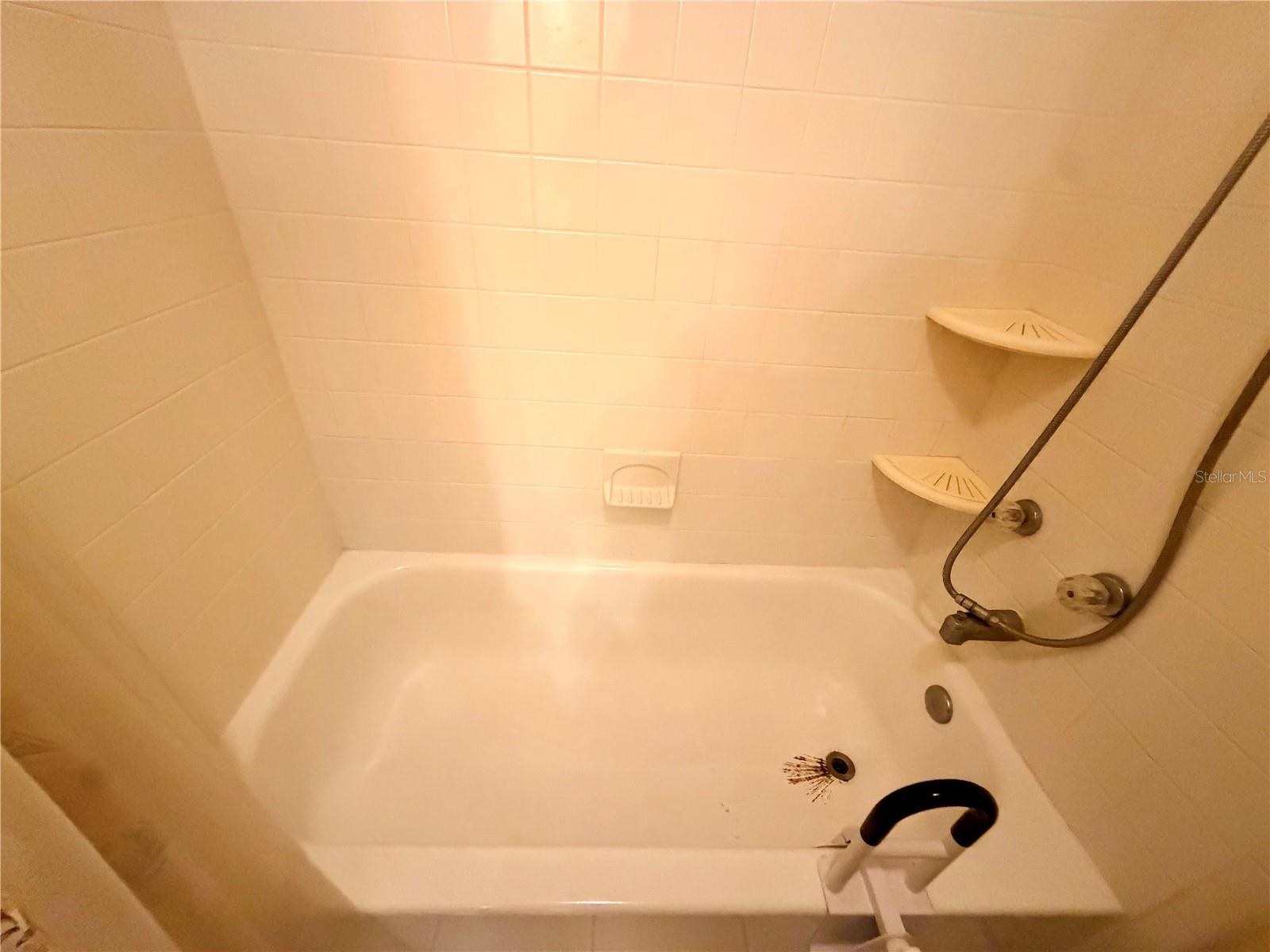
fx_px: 514
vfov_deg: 85.7
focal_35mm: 14
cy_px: 476
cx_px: 635
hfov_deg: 102.1
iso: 1000
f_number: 2.2
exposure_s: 1/60
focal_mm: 2.22
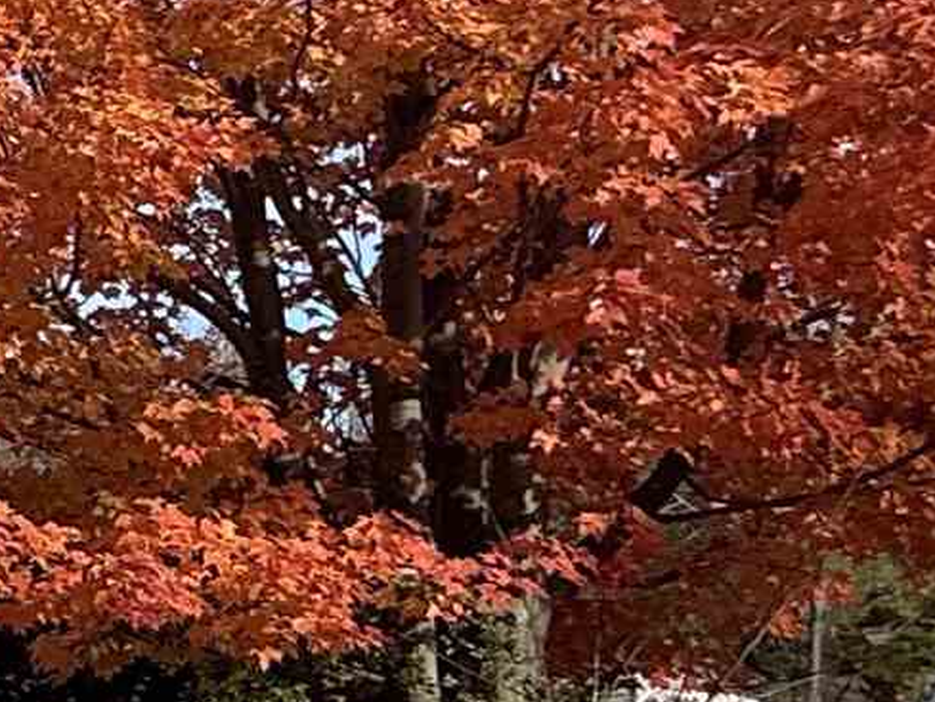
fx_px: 2378
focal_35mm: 88
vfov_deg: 16.6
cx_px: -1493
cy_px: 601
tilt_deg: +5.1
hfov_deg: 13.5
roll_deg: -1.6
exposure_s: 1/1259
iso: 50
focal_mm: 2.22
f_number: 2.2
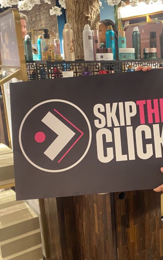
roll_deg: +1.6
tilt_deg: -13.8
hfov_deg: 28.1
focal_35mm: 44
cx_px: 147
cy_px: 134
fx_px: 313
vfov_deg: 45.3
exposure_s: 1/50
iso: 200
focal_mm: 4.25
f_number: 1.8
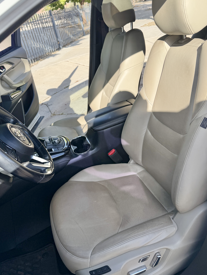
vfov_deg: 61.5
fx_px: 231
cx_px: 117
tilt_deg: -28.6
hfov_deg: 48.1
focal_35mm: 29
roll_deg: +10.9
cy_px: 123
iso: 80
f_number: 1.78
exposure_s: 1/2053
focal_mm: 6.76
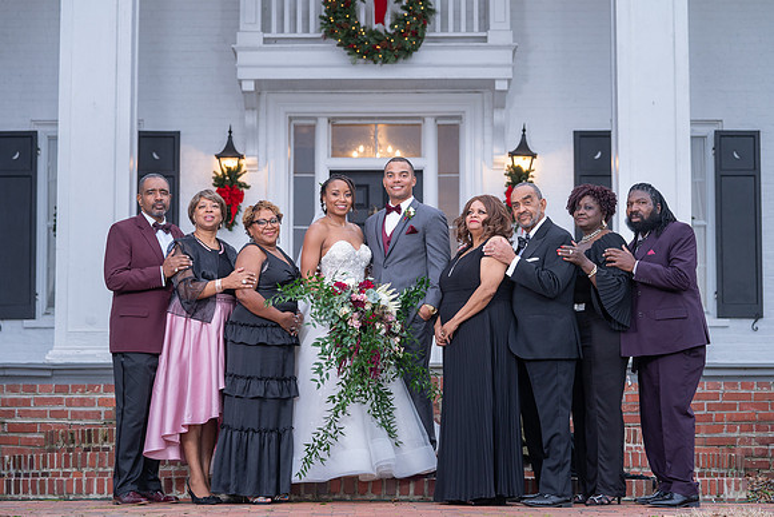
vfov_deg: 13.0
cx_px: 408
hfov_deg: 19.3
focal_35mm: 106
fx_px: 2274
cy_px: 246
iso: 640
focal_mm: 96
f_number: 4
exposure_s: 1/200
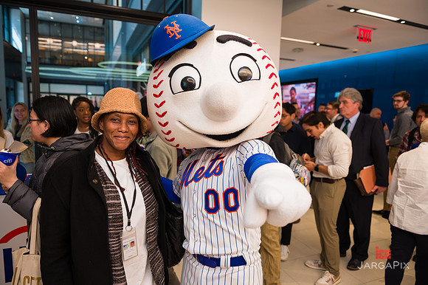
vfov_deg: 53.1
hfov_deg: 73.8
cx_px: 214
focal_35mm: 24
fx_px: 285
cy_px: 142
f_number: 4
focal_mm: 24
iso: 400
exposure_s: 1/200
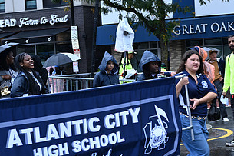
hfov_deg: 20.8
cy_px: 148
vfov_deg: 13.9
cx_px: 180
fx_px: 630
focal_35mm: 97
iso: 100
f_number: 6.3
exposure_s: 1/80
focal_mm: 51
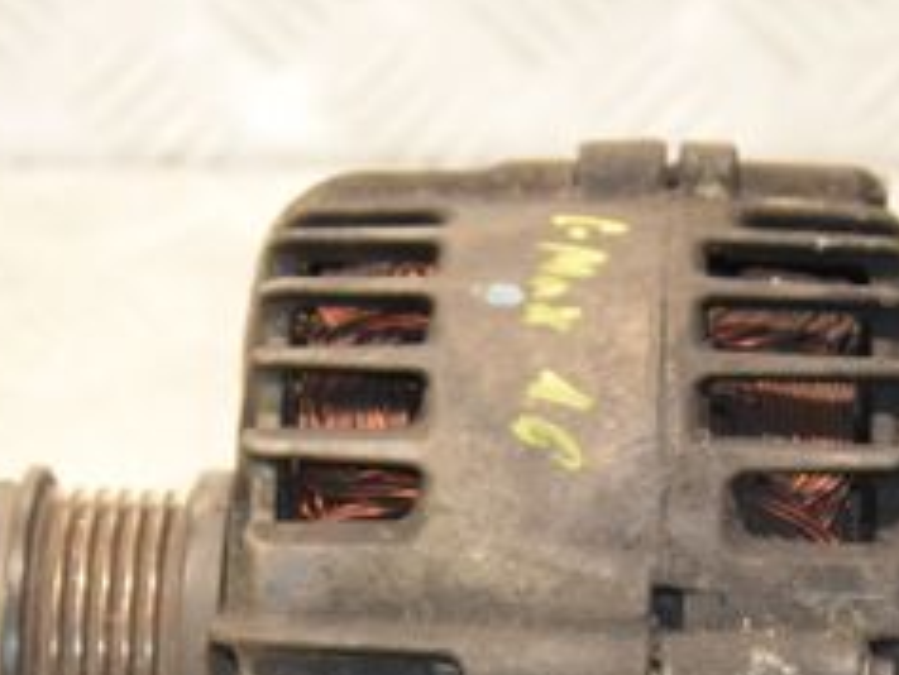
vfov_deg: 7.9
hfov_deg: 10.6
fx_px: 4859
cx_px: 611
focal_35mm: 187
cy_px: 721
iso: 1600
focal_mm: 48
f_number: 5.6
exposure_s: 1/125
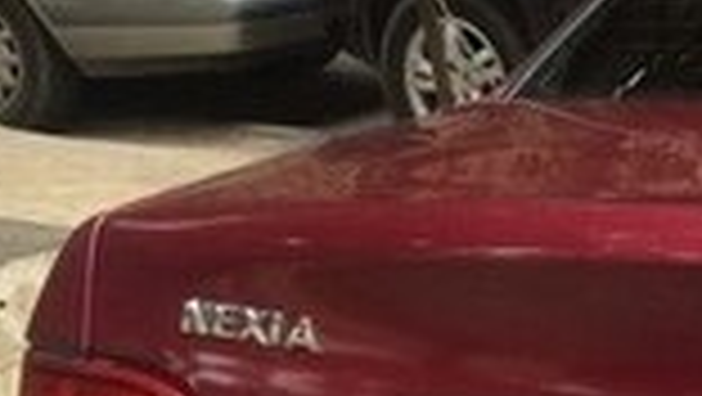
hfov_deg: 14.0
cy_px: 664
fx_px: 2496
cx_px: 1305
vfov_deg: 8.8
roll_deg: -0.1
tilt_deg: -22.4
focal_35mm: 134
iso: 50
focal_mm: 4.15
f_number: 2.2
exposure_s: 1/33
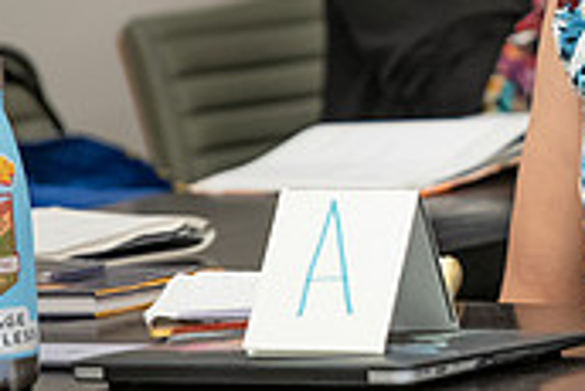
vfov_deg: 2.3
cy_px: -29
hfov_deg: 3.4
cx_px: 830
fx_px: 9856
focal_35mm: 606
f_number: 2.8
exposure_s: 1/200
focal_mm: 180
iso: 1250
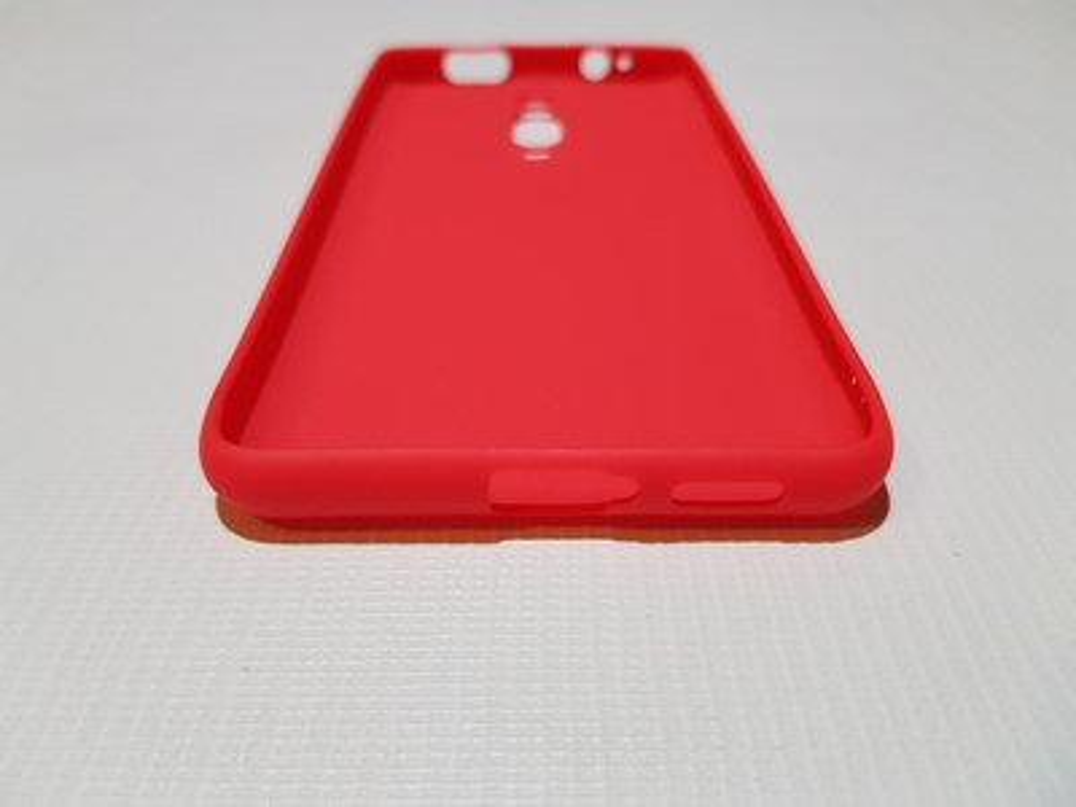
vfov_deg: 53.1
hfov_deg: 67.3
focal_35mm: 26
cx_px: 538
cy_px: 404
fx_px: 808
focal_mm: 4.2
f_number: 1.7
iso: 200
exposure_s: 1/50
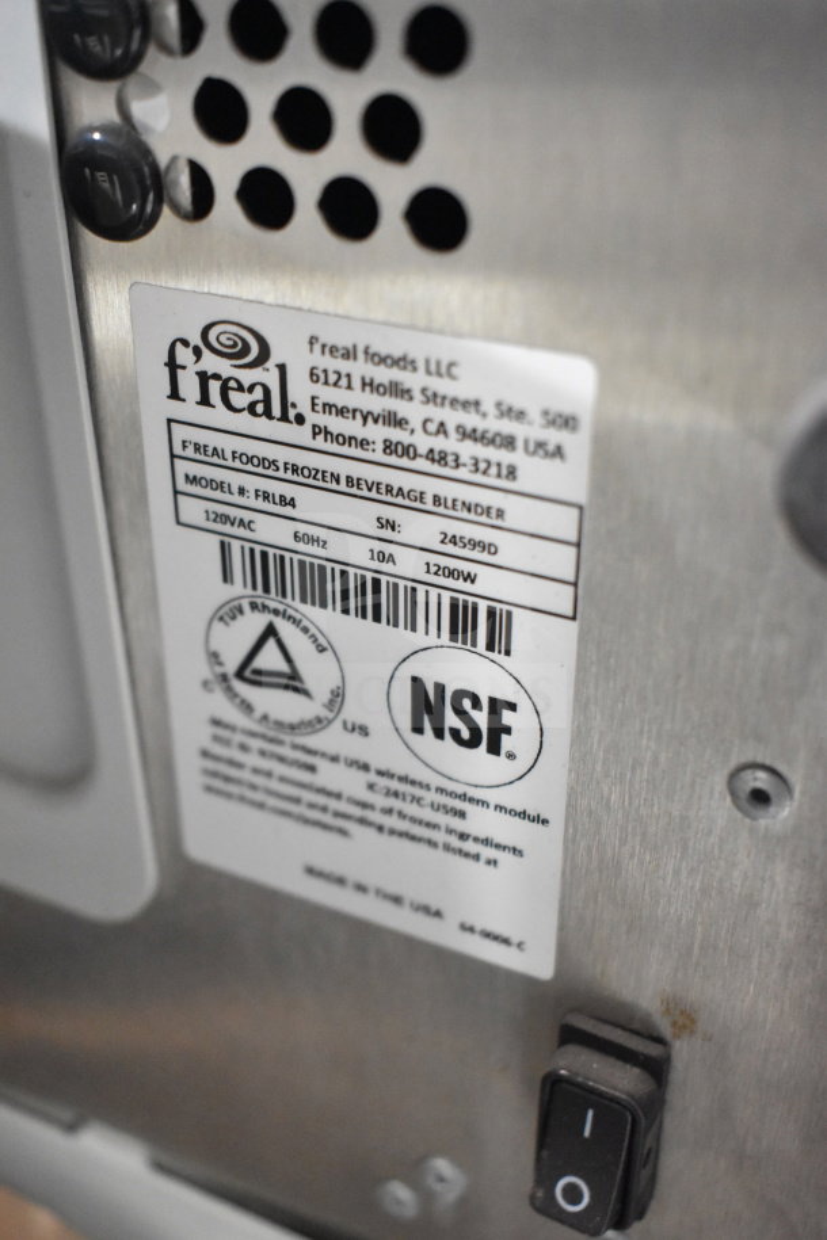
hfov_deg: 30.8
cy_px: 620
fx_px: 1499
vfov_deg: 45.0
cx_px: 414
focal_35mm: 44
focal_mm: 29
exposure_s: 1/80
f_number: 4.5
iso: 6400
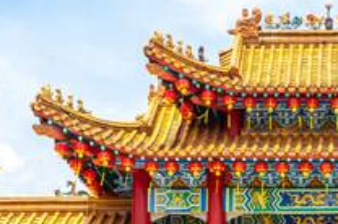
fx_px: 975
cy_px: 263
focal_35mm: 104
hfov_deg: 19.2
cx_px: 330
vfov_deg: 12.8
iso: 100
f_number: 5
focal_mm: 20
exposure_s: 1/640
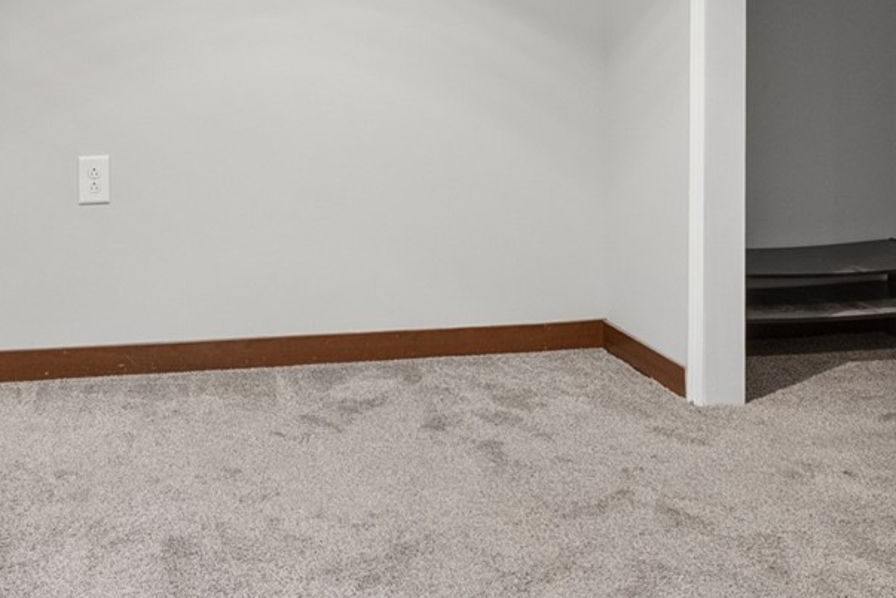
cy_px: -80
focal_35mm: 54
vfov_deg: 23.3
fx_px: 1344
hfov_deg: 36.1
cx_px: 230
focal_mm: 10
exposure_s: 1/5
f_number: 8
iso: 250
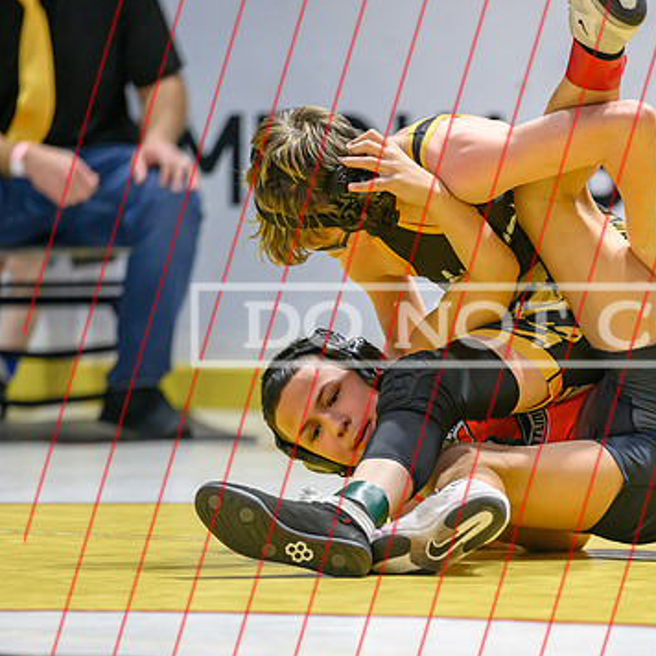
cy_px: 449
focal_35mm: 366
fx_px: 7847
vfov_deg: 4.8
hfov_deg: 4.8
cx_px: 494
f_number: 2.8
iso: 3600
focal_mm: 200
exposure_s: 1/800
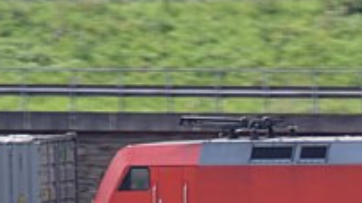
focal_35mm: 1597
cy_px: 225
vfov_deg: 0.8
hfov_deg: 1.4
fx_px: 15309
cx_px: 462
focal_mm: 200
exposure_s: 1/160
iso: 100
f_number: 6.3
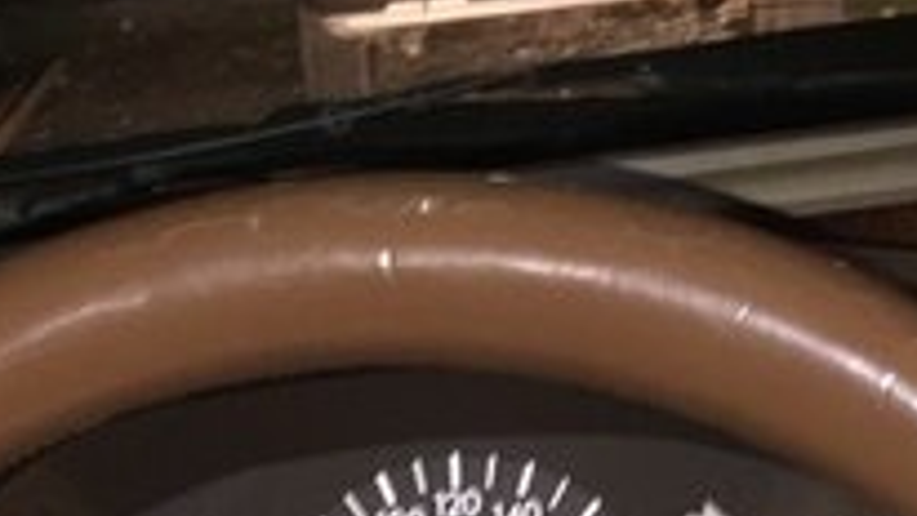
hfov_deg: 21.1
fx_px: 2456
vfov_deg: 10.9
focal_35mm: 101
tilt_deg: -28.9
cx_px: 374
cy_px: 1048
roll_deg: +5.5
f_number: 2.2
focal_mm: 4.15
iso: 100
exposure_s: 1/17
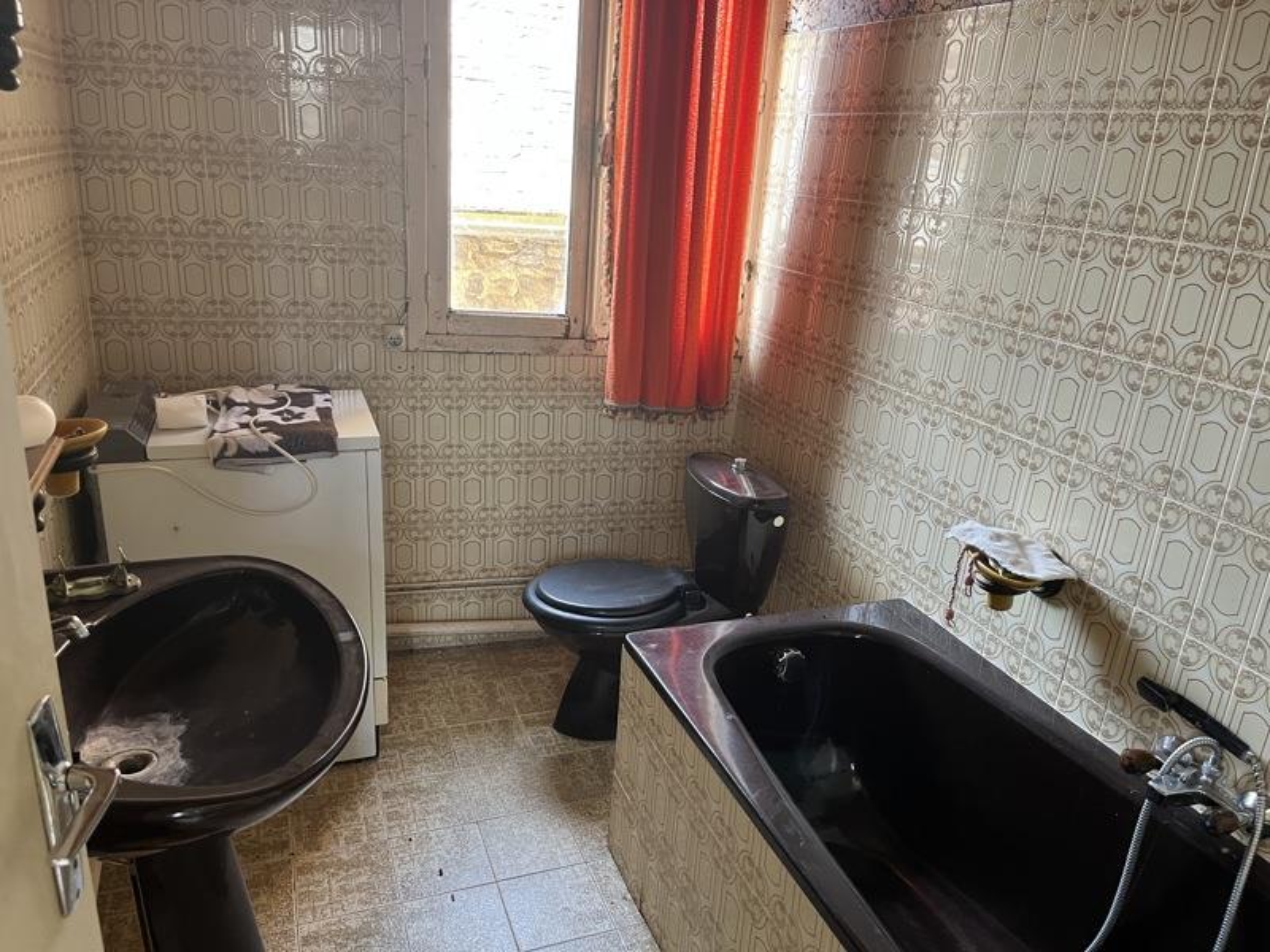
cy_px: 476
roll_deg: -3.5
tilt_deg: -19.7
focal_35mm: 26
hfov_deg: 67.3
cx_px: 635
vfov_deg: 53.1
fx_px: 954
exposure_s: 1/60
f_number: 1.6
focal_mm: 5.1
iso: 200
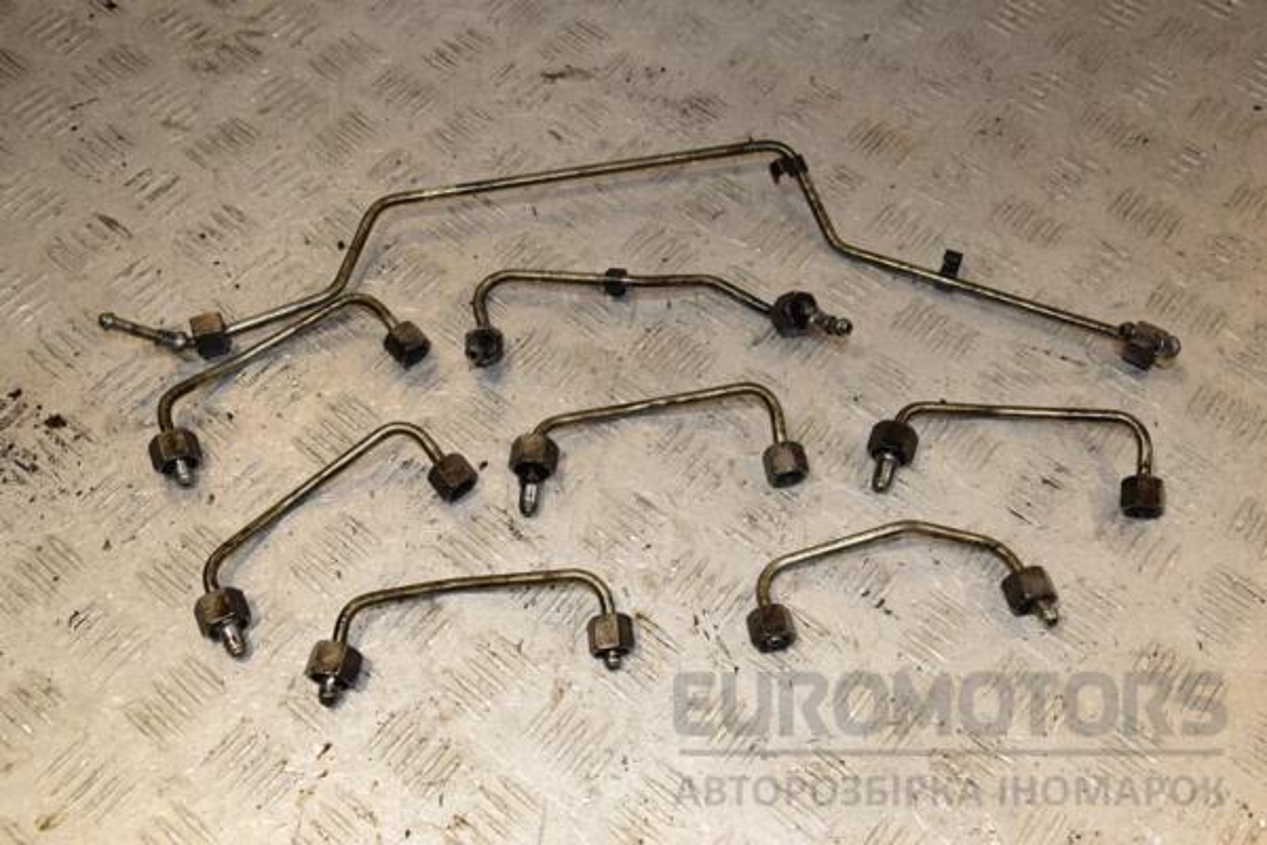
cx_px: 634
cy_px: 422
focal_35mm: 38
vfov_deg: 35.5
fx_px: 1320
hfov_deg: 51.3
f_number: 9
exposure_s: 1/200
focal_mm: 25
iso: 800
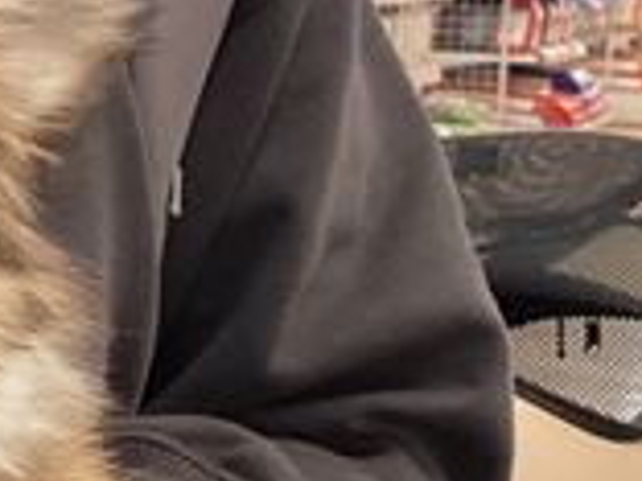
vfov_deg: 12.4
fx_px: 2207
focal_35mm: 119
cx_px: -473
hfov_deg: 14.7
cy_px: 197
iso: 125
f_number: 2.4
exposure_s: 1/60
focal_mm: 3.3
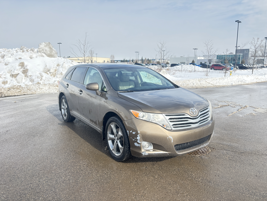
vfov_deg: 53.1
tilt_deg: -10.4
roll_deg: +0.2
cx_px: 134
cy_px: 100
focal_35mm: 26
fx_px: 201
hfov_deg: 67.3
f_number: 1.6
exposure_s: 1/1590
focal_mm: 5.96
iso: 50
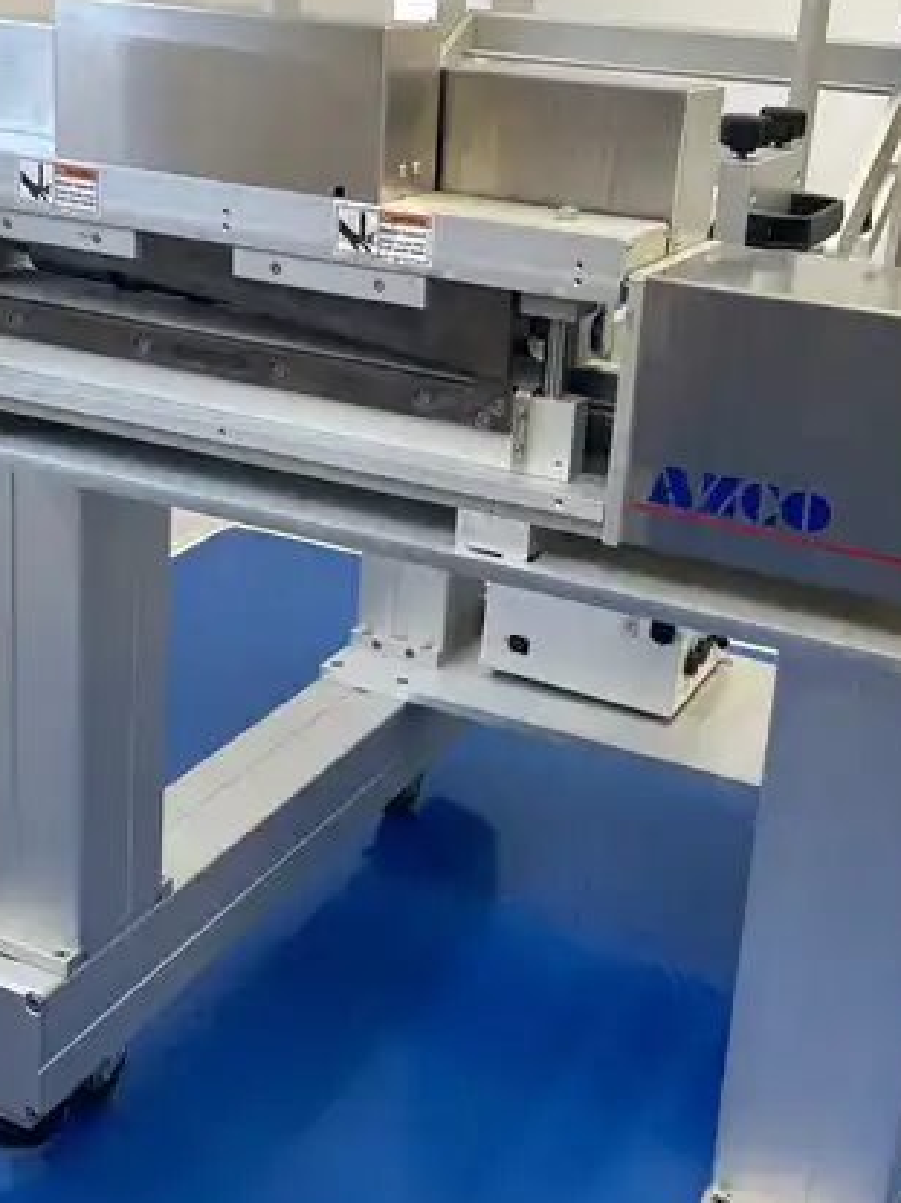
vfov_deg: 40.2
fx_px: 1632
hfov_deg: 30.9
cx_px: 459
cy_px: 470
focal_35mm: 47
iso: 100
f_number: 1.6
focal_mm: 4.2
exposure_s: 1/100
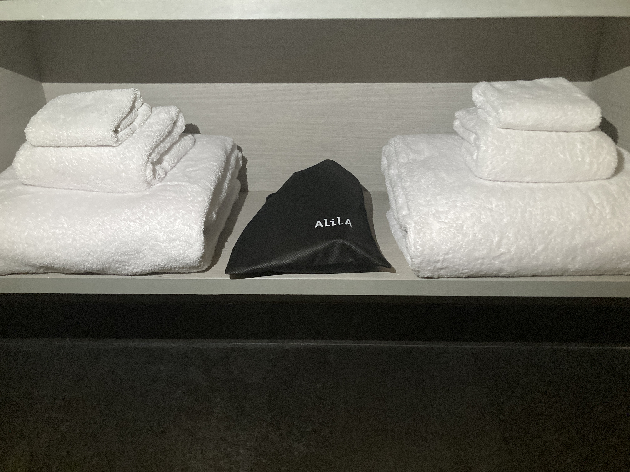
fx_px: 510
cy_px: 236
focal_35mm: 28
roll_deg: +0.4
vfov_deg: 49.7
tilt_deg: -25.4
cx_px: 315
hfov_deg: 63.4
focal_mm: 3.99
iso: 640
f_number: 1.8
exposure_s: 1/30
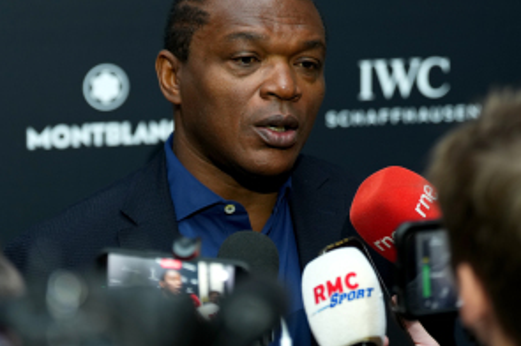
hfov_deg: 10.5
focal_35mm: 197
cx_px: 263
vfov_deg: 7.0
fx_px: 2848
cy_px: 101
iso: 640
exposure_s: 1/320
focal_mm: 129
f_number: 2.8
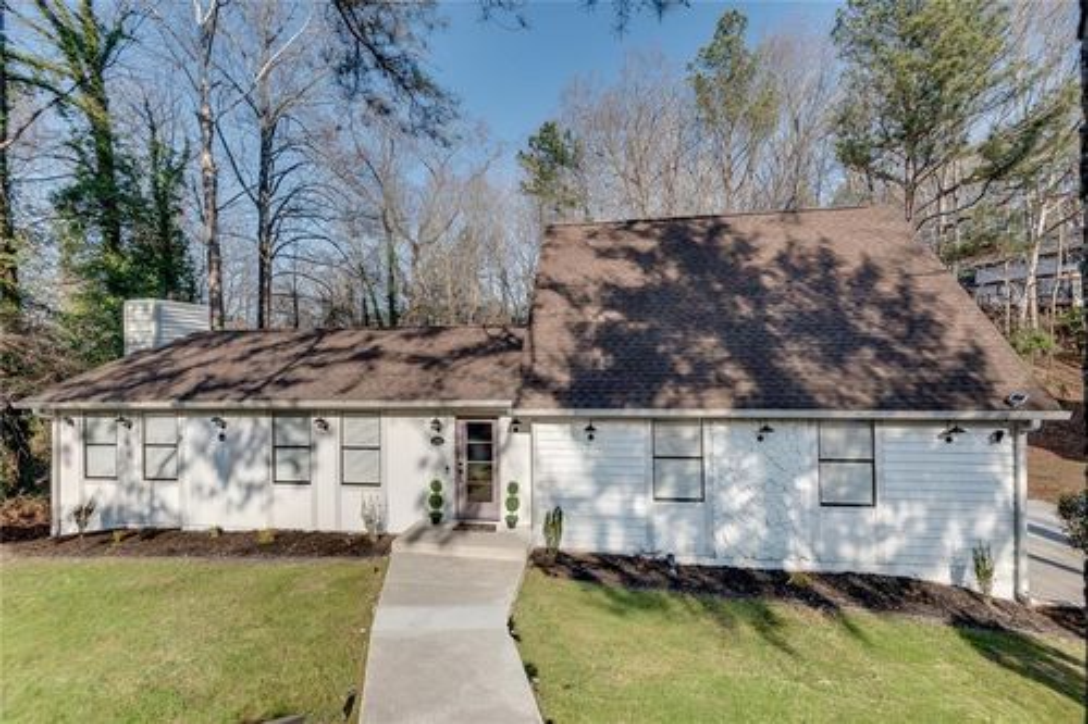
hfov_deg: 96.8
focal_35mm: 16
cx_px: 544
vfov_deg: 73.7
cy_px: 362
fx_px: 483
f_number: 8
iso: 100
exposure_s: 1/250
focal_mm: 16
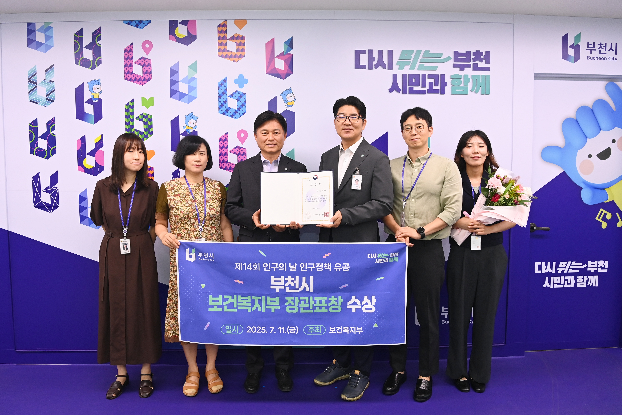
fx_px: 415
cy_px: 208
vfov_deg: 53.1
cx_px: 311
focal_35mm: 24
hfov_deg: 73.7
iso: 2500
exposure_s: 1/100
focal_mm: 24
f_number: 6.3
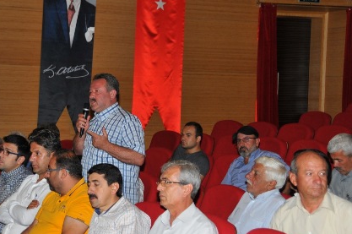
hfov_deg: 22.1
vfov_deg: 14.8
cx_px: 110
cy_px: 152
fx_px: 898
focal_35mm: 92
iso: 400
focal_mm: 40
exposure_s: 1/60
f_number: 5.6
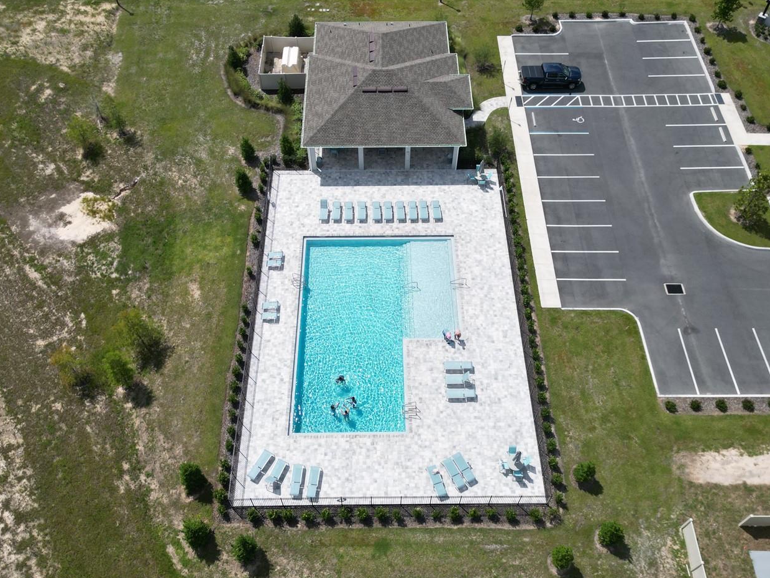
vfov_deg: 45.4
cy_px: 271
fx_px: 689
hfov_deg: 58.4
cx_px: 384
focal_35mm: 31
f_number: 1.7
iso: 200
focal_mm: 6.72
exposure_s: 1/5000
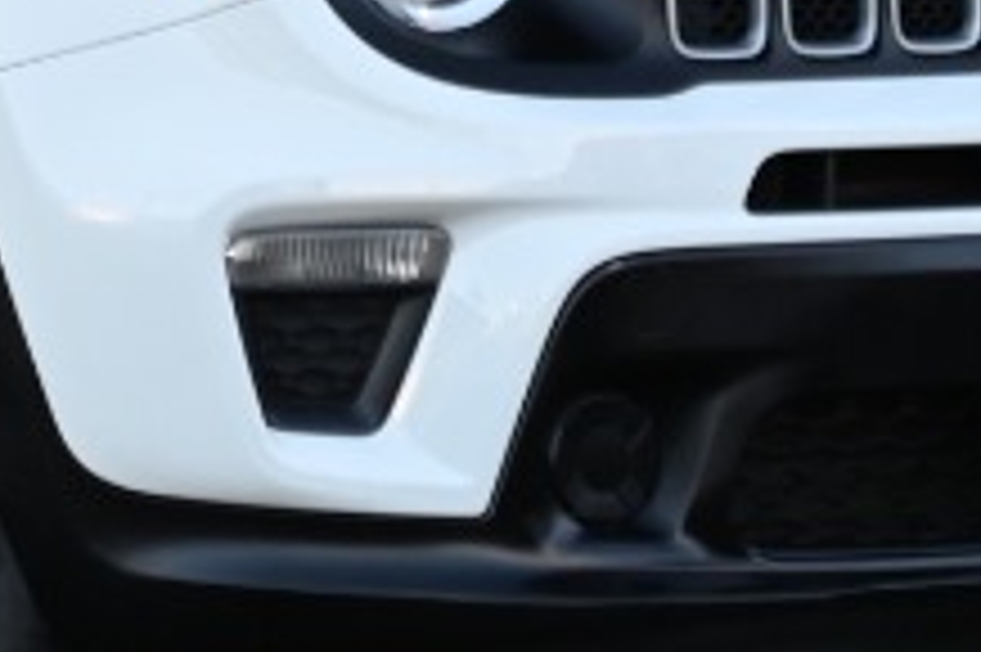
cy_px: -445
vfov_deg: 2.6
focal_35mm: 521
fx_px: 14186
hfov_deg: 4.0
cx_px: -243
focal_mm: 70
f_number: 4
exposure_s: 1/250
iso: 280
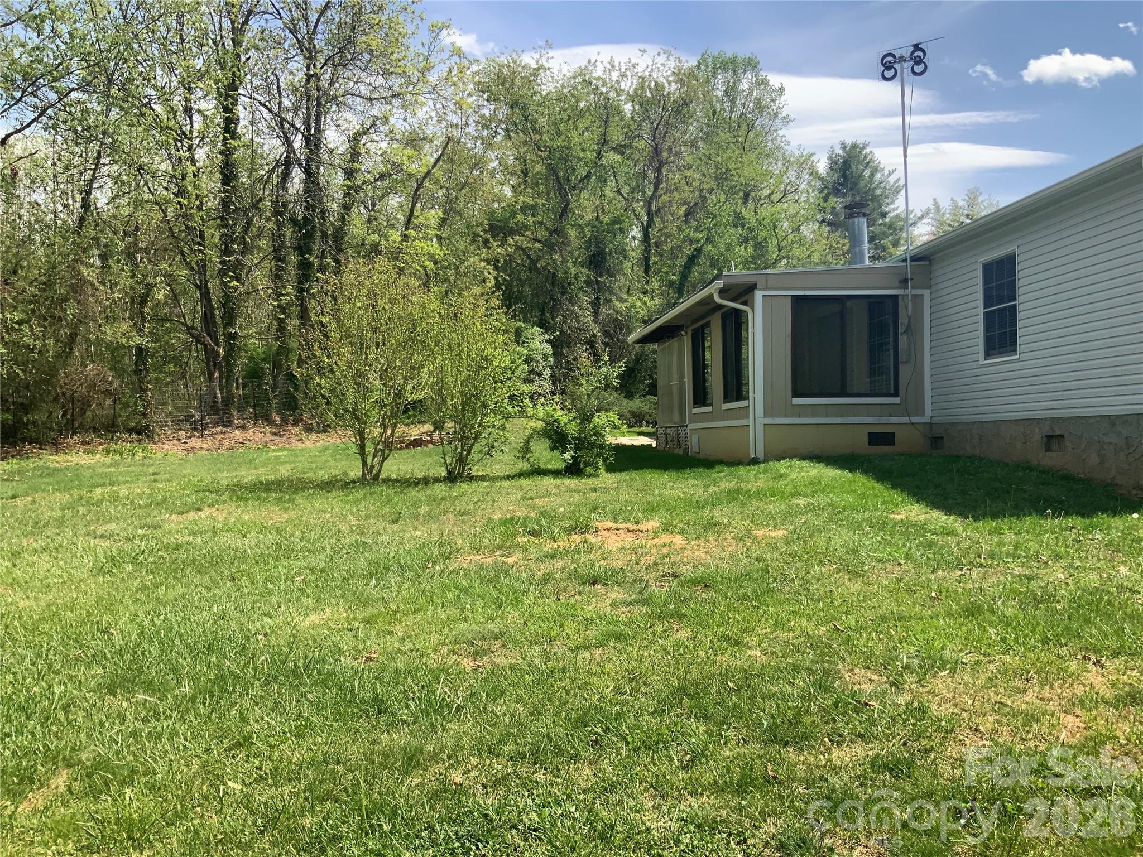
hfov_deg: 61.7
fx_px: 958
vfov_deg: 48.2
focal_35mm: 29
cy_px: 428
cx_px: 572
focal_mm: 3
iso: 16
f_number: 1.8
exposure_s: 1/1098
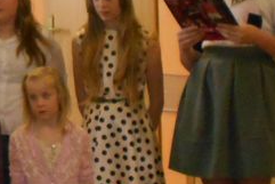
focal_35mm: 216
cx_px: -163
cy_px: 21
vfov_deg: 6.4
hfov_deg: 9.2
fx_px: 1651
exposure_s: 1/60
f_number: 4.5
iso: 640
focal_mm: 8.8
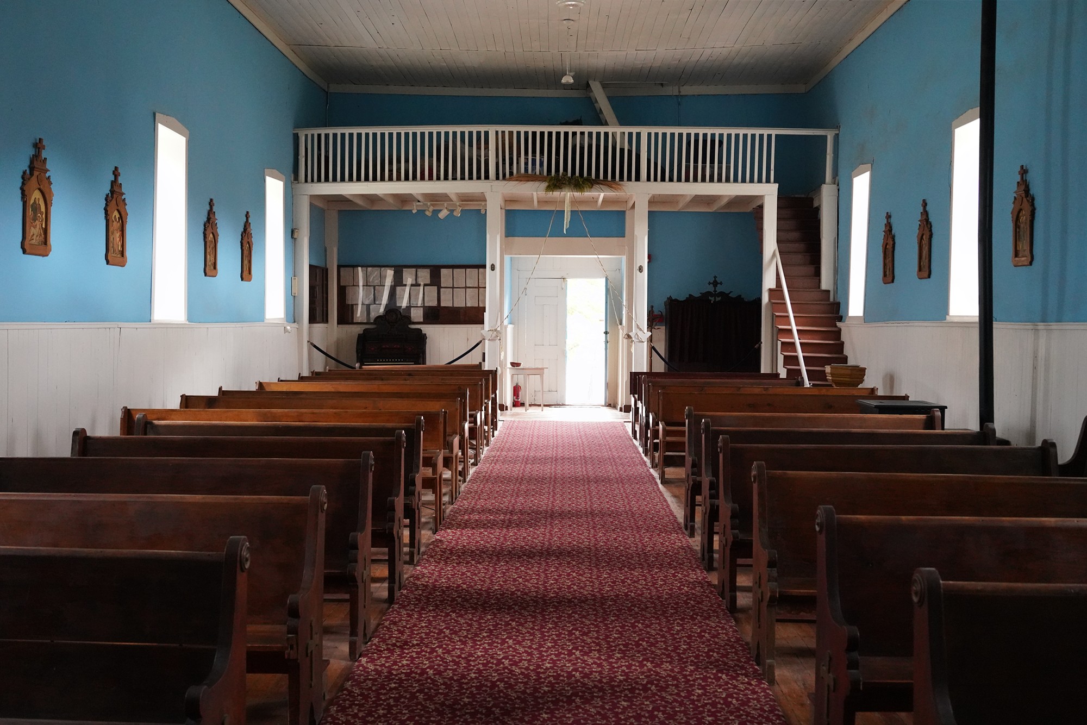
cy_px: 362
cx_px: 544
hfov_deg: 50.7
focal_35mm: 38
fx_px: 1147
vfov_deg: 35.1
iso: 6400
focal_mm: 38
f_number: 5
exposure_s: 1/100
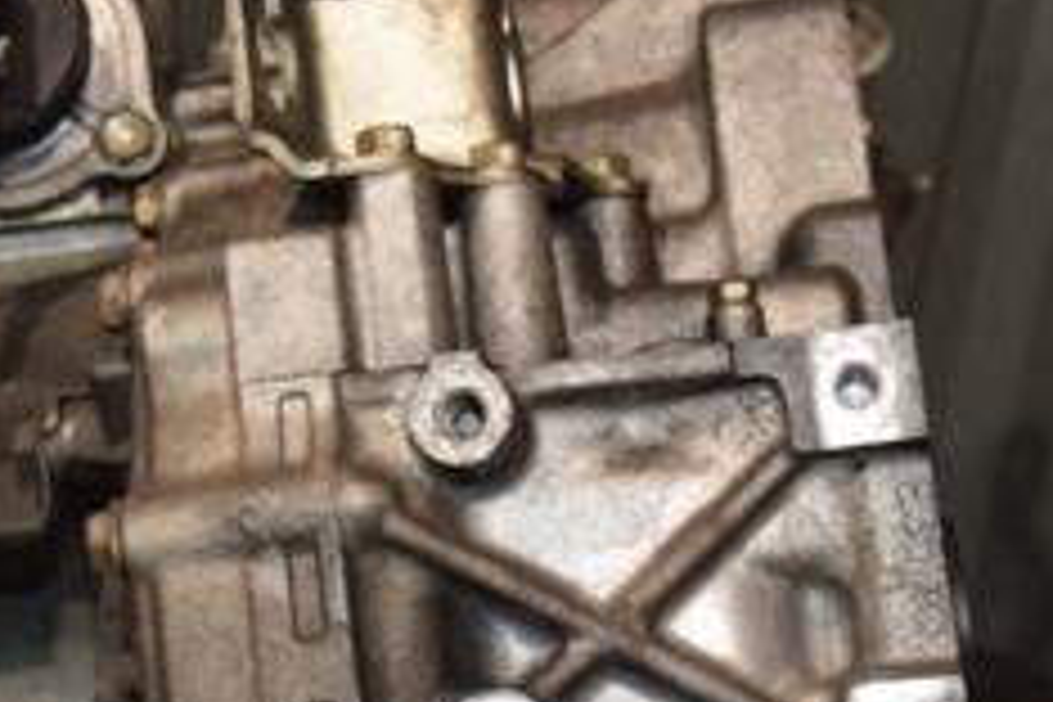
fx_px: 2925
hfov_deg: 20.3
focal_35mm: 100
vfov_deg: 13.7
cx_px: 292
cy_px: 446
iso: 800
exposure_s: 1/60
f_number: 5
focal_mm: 26
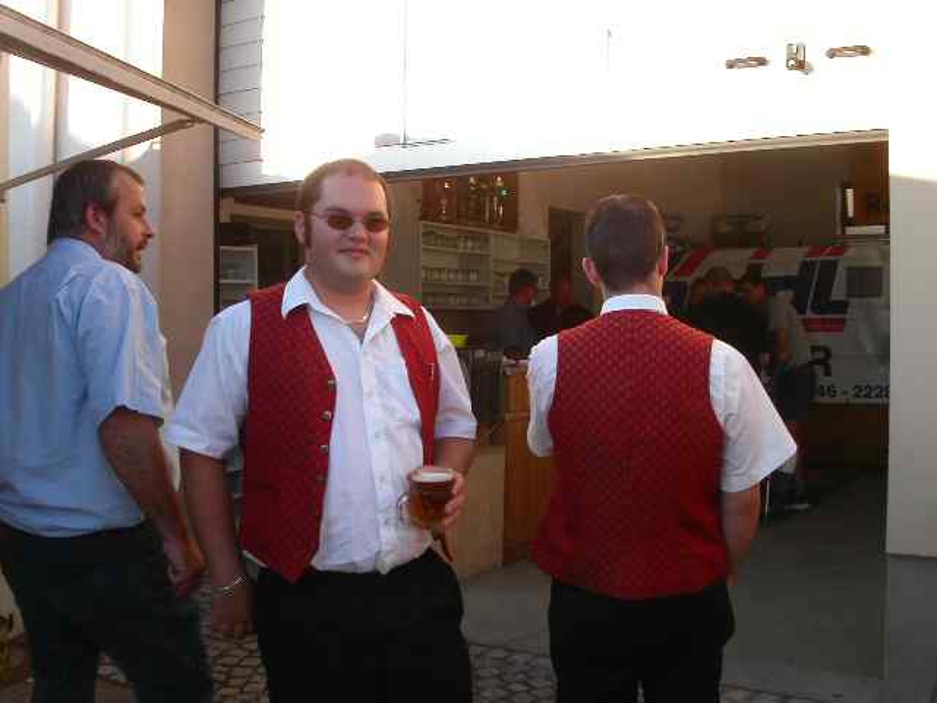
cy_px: 352
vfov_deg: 37.7
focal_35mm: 38
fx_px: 1029
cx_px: 468
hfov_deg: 49.0
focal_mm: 7.8
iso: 100
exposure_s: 1/60
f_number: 8
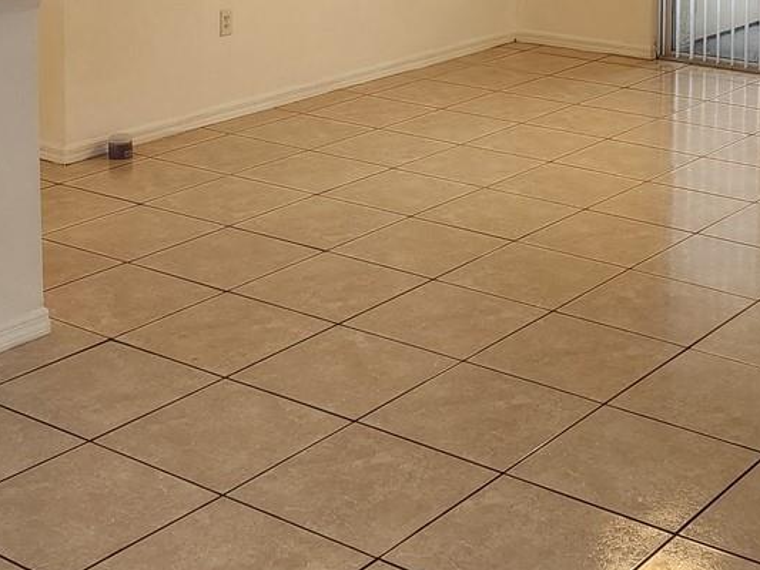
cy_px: -68
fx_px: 1515
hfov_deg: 28.0
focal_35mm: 69
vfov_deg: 20.3
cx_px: 493
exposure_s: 1/120
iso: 100
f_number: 1.8
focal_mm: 6.4
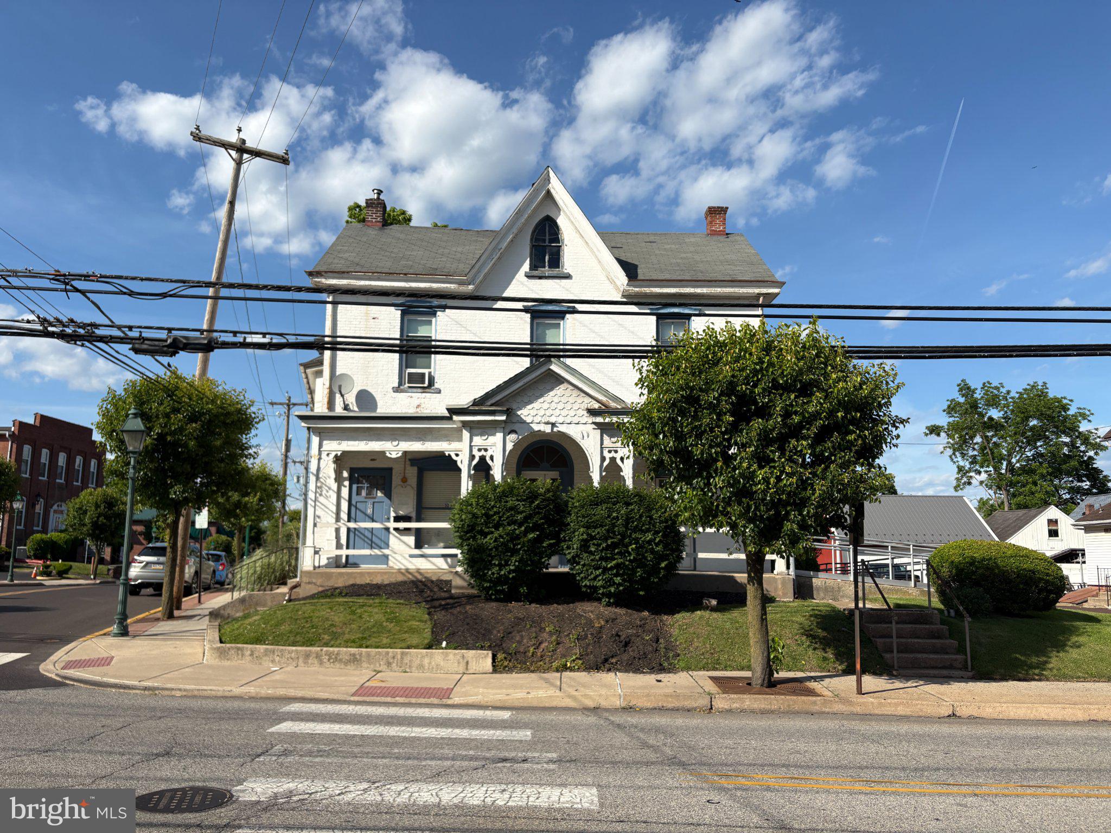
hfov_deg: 67.3
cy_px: 416
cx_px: 556
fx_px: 834
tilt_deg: +9.0
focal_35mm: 26
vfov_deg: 53.1
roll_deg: -0.9
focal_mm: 5.96
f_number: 1.6
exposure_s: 1/4065
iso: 50
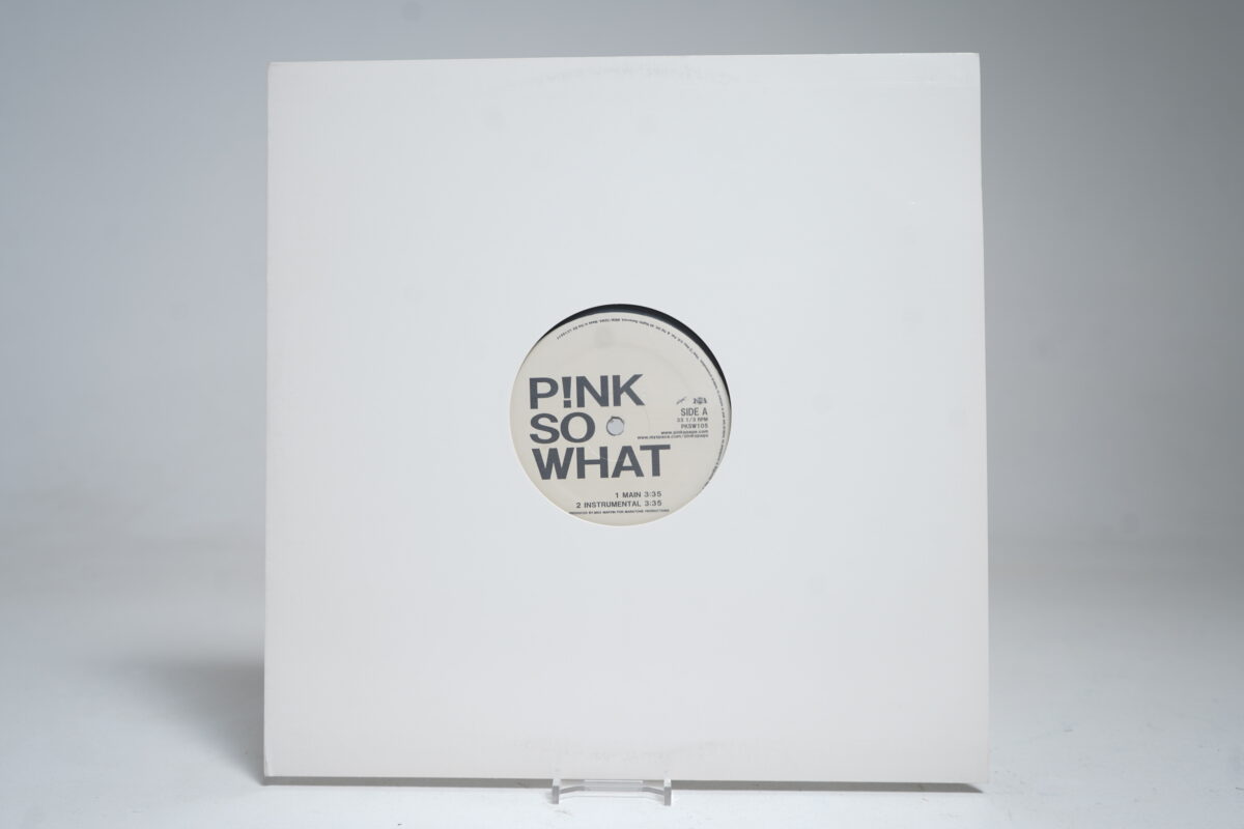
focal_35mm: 31
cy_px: 414
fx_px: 1071
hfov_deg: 60.3
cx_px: 622
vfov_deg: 42.3
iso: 64
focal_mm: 31
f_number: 5
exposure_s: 1/5
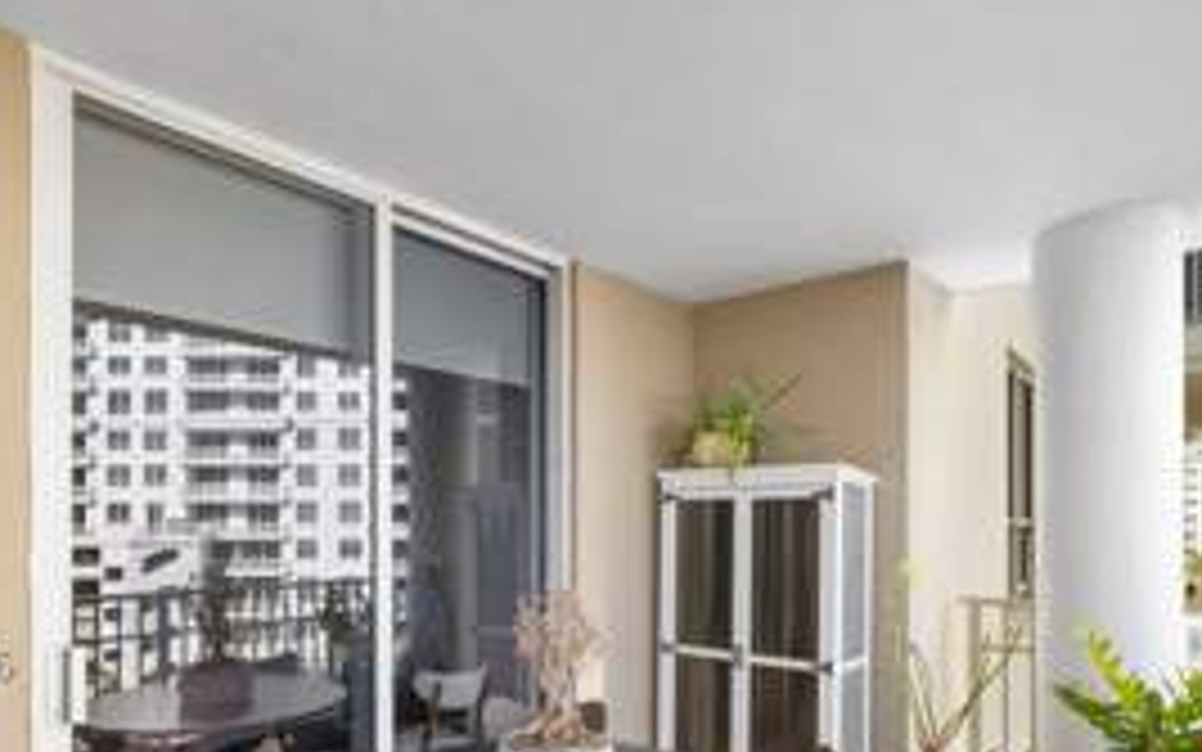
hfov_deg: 79.1
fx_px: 721
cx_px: 513
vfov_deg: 49.8
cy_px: 660
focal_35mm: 22
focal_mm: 12
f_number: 8
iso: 320
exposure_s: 1/250
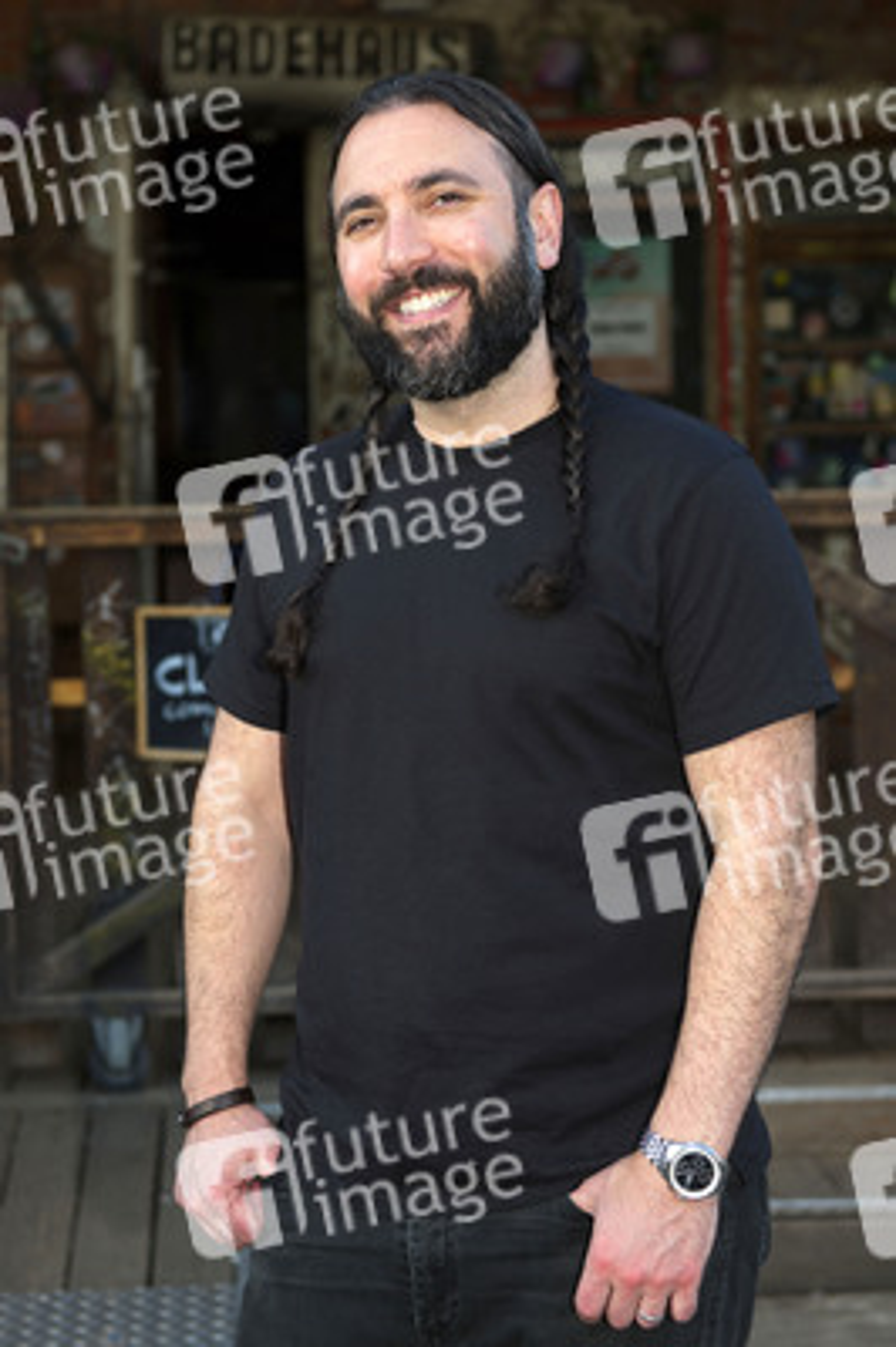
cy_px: 674
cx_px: 448
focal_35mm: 60
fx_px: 2244
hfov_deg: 22.6
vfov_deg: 33.4
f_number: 4
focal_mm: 60
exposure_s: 1/250
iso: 200
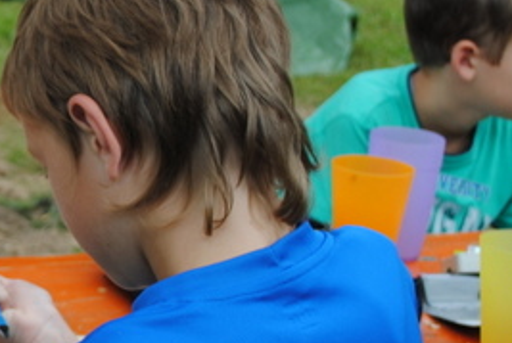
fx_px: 1923
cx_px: -198
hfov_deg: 14.4
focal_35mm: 135
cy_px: 67
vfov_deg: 10.2
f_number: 5.6
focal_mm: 30
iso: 100
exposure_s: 1/125
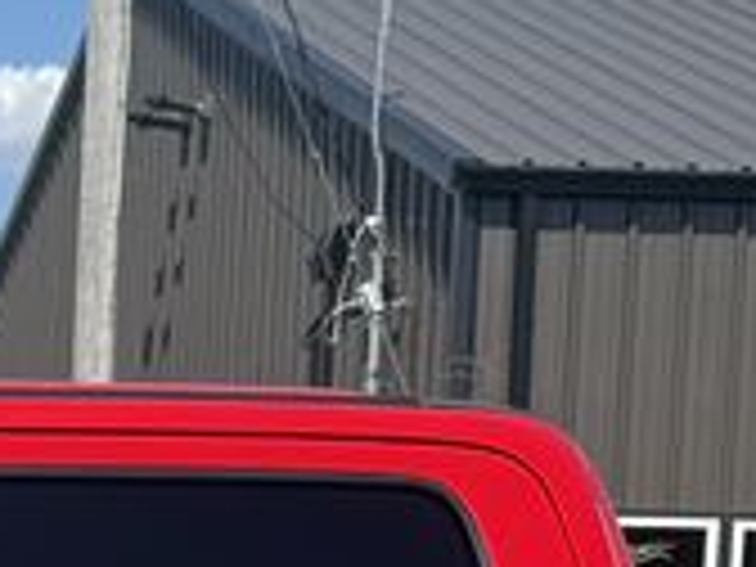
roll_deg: -1.9
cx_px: -459
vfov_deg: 7.8
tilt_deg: -4.5
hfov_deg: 10.4
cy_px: 1058
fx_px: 3997
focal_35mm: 183
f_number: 1.78
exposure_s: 1/3759
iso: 80
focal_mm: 6.76
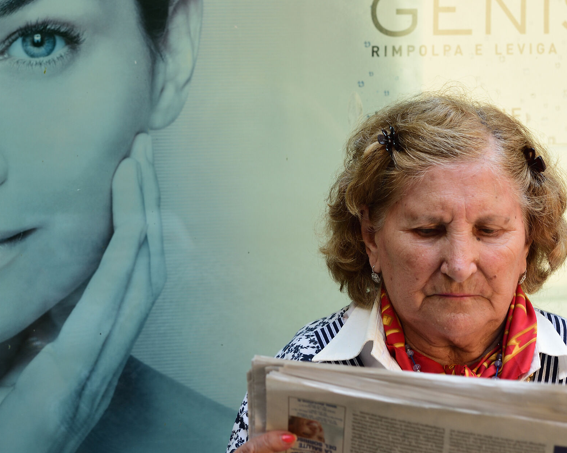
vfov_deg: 14.3
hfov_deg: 17.8
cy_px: 192
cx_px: 233
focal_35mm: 108
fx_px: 1812
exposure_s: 1/20
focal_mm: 50
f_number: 4.5
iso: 100
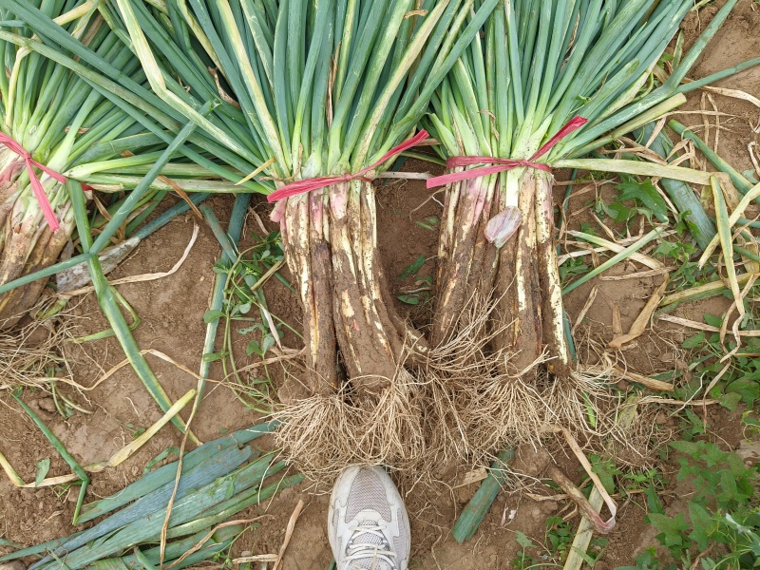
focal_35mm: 26
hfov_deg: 67.3
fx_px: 571
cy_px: 285
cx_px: 380
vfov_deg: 53.1
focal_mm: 4.84
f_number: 1.8
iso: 80
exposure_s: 1/103
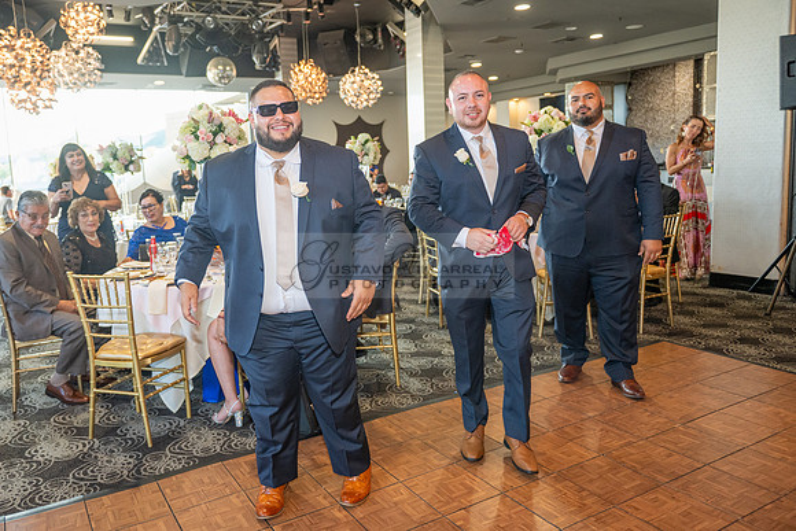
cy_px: 249
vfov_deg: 46.8
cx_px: 337
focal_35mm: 28
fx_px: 613
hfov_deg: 65.6
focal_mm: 24
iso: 800
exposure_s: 1/200
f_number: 2.8
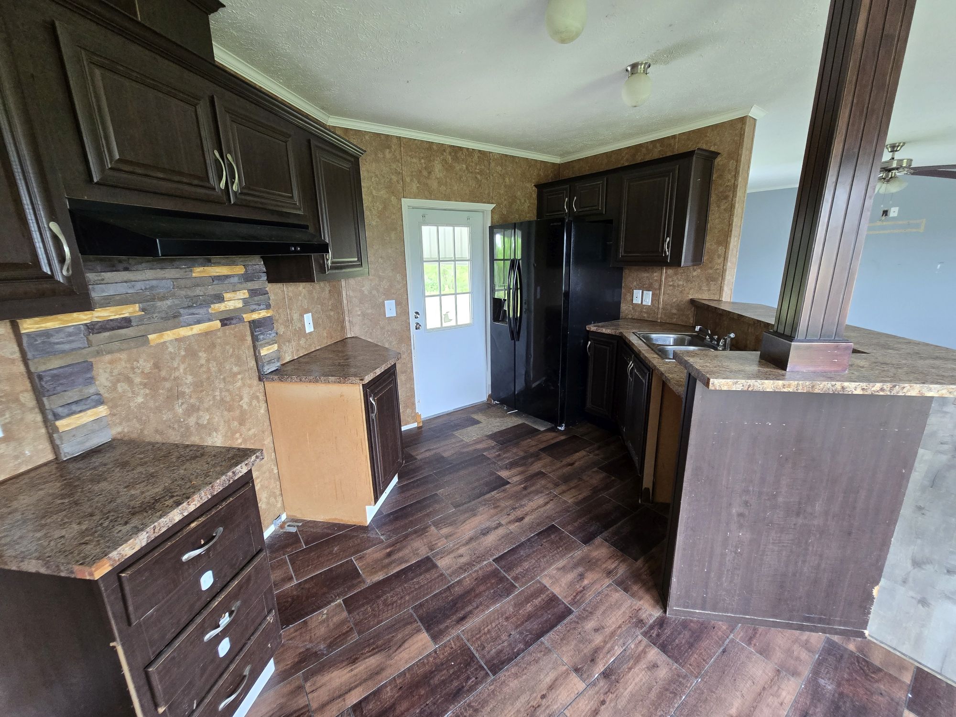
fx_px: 359
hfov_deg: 106.2
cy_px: 358
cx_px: 478
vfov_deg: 89.9
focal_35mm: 13
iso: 320
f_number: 2.2
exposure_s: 1/60
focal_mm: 2.2
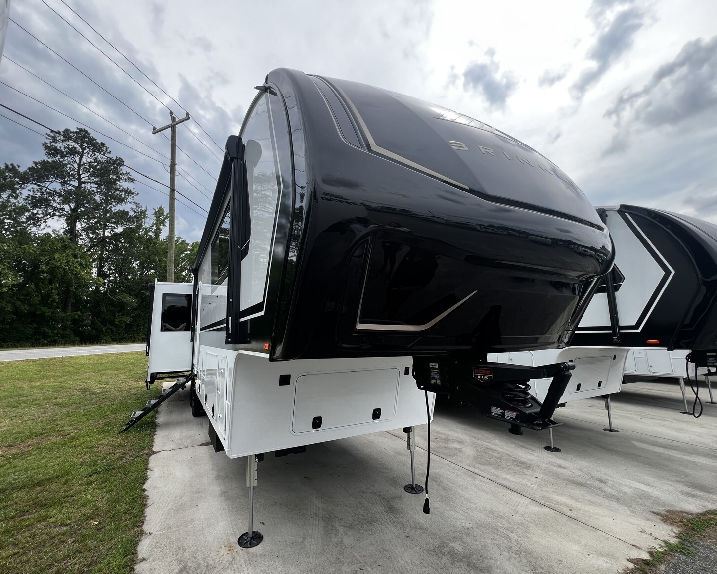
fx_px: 297
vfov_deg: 88.0
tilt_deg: +7.1
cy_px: 291
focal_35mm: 14
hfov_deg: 100.5
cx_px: 331
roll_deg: +1.5
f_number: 1.8
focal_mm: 1.57
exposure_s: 1/398
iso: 32
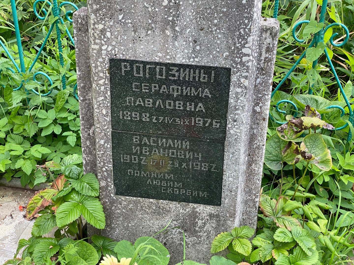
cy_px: 132
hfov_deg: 36.8
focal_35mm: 52
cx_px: 177
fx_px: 532
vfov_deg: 28.0
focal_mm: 6
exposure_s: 1/122
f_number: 2
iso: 20
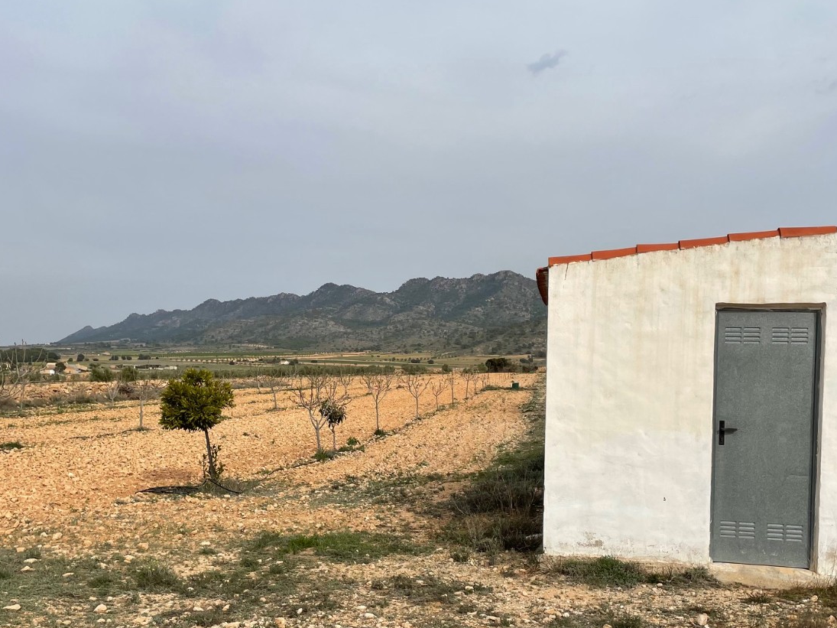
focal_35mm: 38
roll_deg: -1.2
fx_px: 919
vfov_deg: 37.5
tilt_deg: +0.0
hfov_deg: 48.9
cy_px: 381
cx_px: 388
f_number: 1.6
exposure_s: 1/5291
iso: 32
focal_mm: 4.2
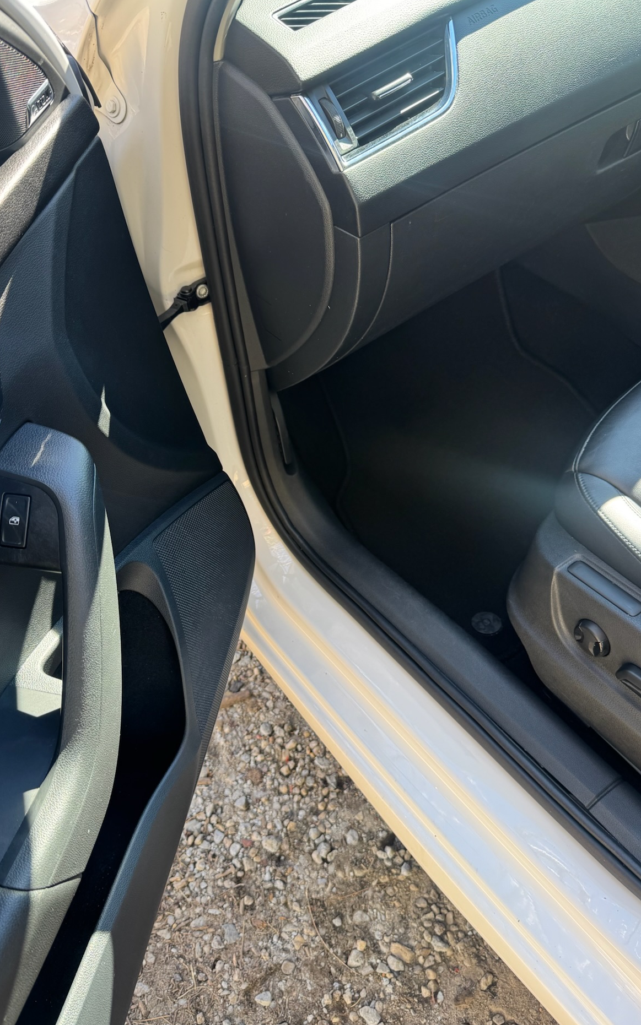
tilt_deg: -46.2
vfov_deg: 66.5
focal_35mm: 28
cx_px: 306
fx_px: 783
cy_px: 523
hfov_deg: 44.5
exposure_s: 1/121
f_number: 1.78
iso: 80
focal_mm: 6.76
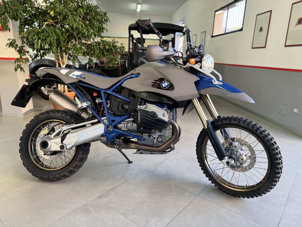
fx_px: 209
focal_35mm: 24
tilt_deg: -14.7
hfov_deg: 71.6
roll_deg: -2.3
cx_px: 151
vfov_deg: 56.8
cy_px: 114
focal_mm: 6.76
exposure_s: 1/100
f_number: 1.78
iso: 100
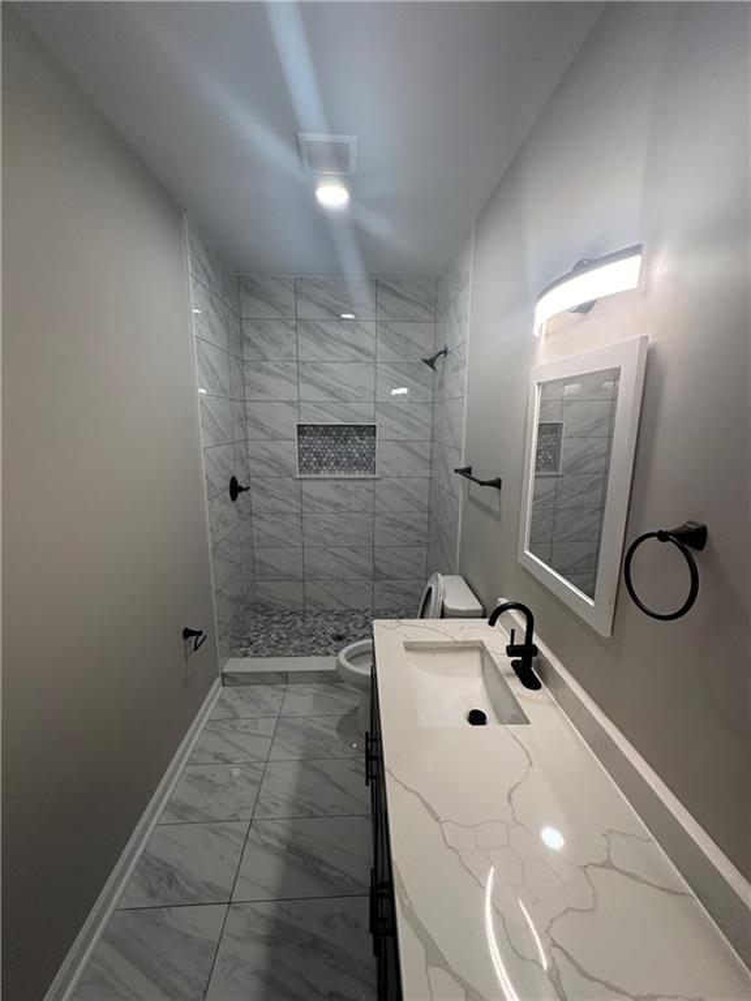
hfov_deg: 85.7
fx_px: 405
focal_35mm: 14
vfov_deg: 102.1
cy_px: 500
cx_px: 376
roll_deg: -1.1
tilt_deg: -11.6
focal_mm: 2.22
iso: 200
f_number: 2.2
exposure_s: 1/120
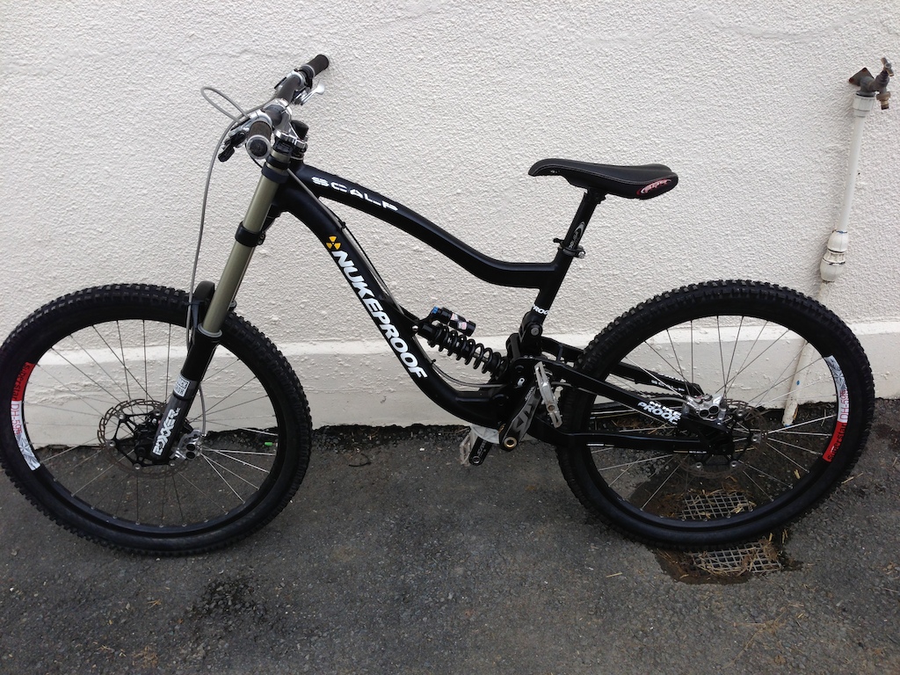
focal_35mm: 33
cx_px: 450
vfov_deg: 42.9
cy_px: 338
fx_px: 858
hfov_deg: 55.4
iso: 50
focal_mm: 4.13
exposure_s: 1/402
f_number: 2.4
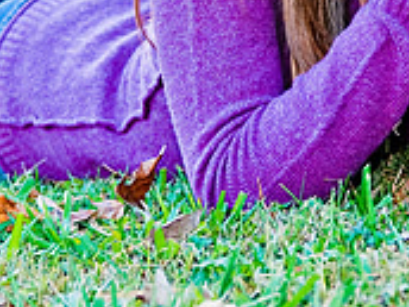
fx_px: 2292
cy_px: -149
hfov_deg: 10.2
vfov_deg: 7.5
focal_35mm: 194
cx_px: 224
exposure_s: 1/160
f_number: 2.8
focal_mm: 40
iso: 100
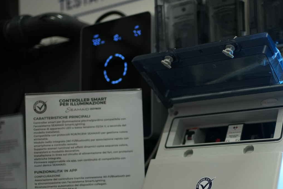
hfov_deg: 32.3
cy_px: 152
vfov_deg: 22.3
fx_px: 472
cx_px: 235
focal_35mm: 60
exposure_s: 1/250
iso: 640
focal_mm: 35
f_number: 1.8
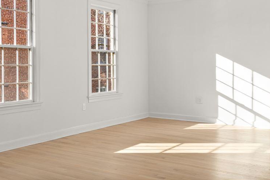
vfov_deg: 29.1
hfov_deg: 42.7
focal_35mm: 46
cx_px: 130
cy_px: 62
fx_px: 345
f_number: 8
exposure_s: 1/50
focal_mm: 17
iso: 250
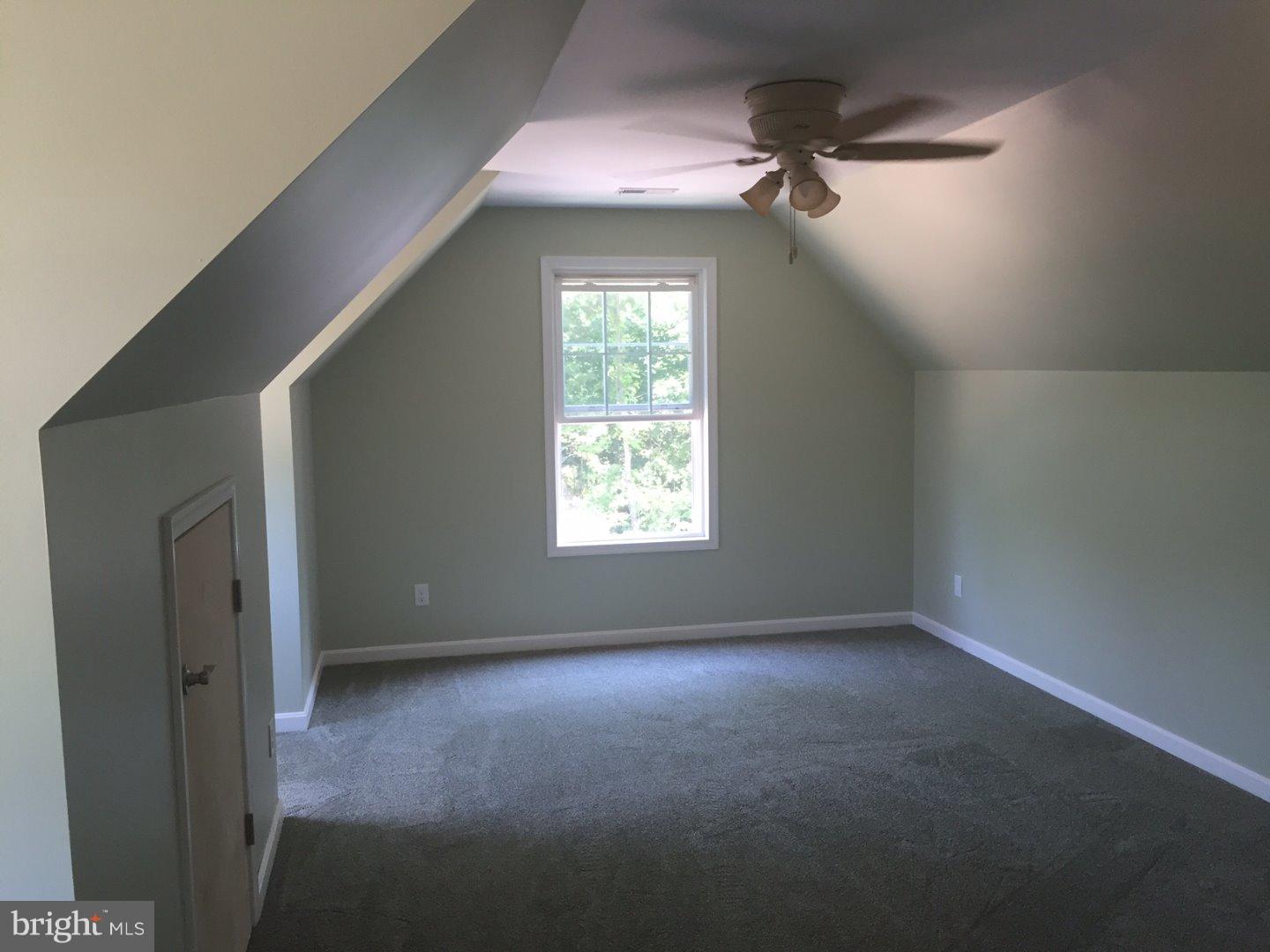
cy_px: 476
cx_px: 635
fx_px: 1064
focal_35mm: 29
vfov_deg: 48.2
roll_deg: +0.1
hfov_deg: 61.7
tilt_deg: -5.5
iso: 64
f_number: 2.2
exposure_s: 1/30
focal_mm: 4.15
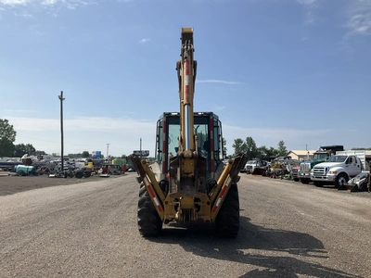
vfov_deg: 48.2
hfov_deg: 61.7
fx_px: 311
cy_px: 139
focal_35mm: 29
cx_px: 186
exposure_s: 1/2538
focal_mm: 3
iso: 25
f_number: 1.8
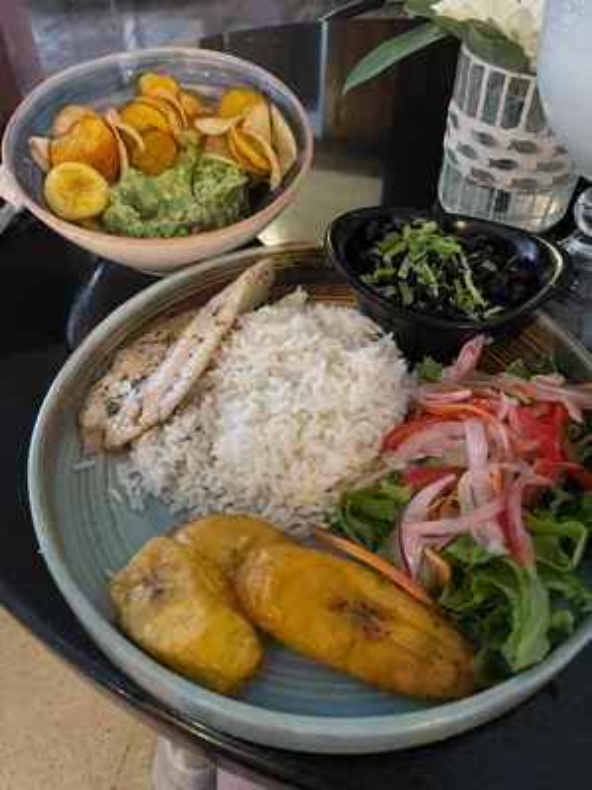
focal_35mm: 26
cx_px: 296
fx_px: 593
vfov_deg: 67.3
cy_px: 395
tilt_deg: -46.4
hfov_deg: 53.1
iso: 800
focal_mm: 4.2
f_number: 1.6
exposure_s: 1/30
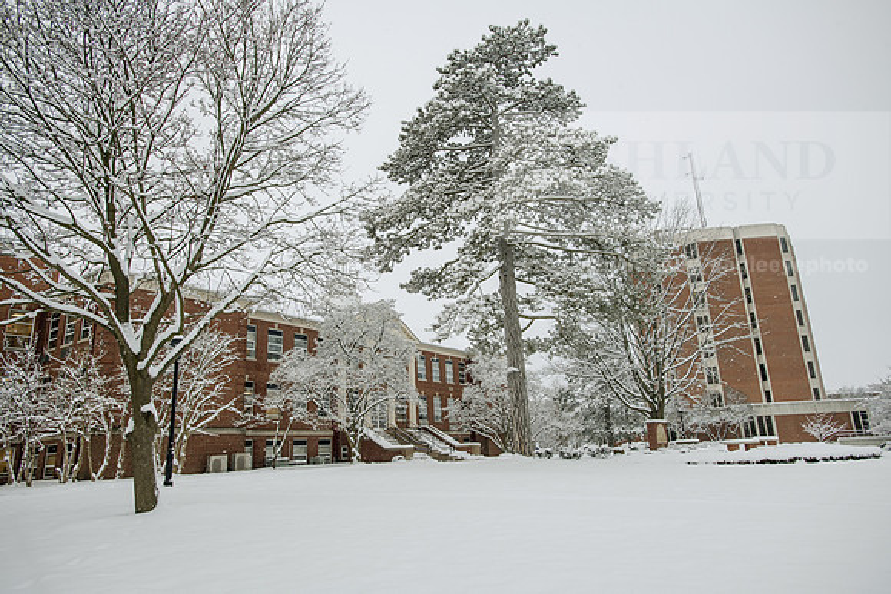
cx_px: 446
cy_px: 297
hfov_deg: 73.7
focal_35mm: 24
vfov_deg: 53.2
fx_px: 594
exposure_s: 1/320
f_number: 4.5
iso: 250
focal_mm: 24
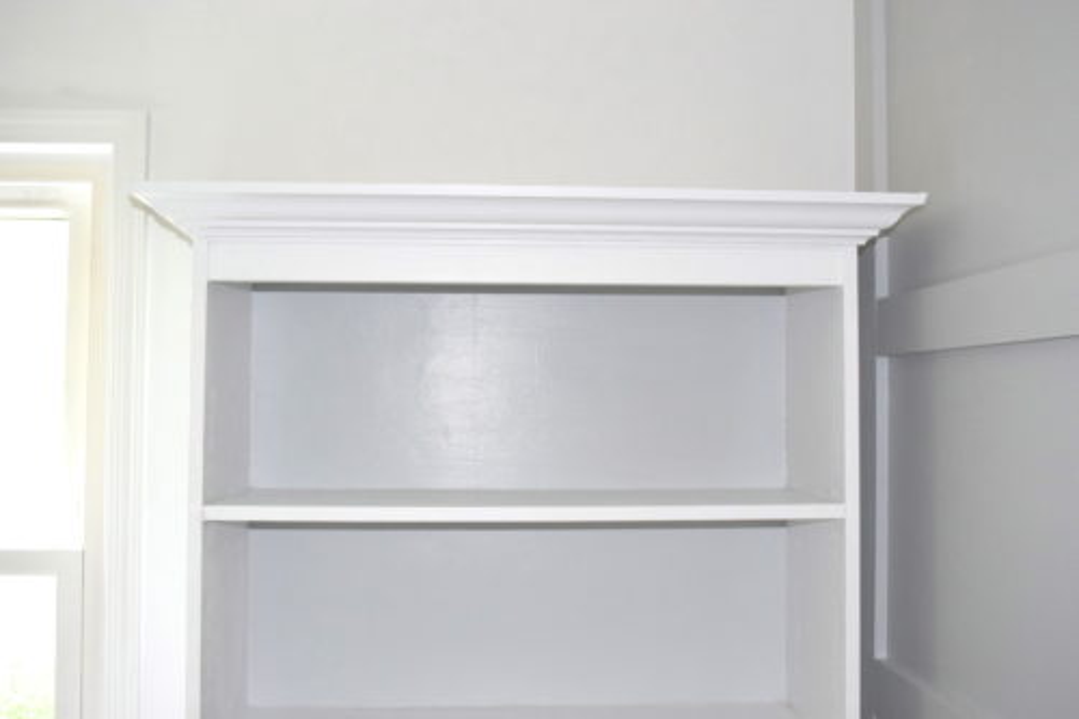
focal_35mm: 38
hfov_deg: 51.3
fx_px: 1124
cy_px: 360
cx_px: 540
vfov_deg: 35.5
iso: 1600
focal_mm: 25
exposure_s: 1/200
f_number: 5.6
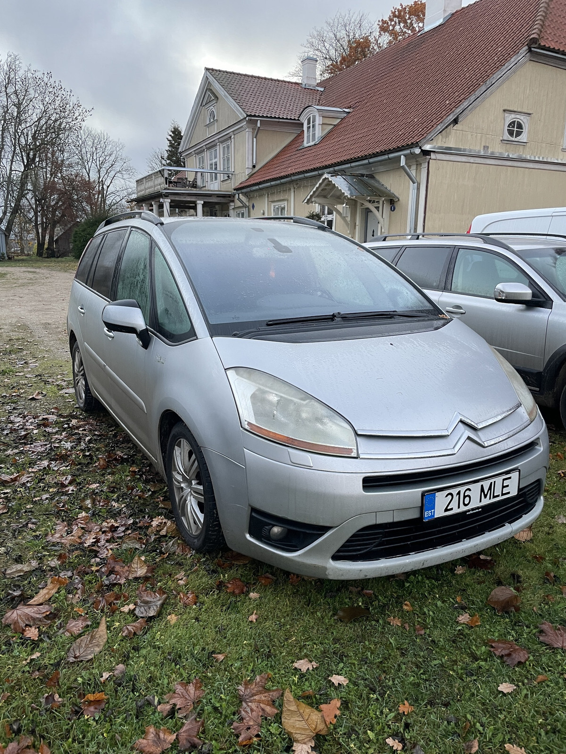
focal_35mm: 26
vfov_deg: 67.3
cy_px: 377
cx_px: 283
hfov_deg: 53.1
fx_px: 567
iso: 125
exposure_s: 1/60
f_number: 1.6
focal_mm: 4.2
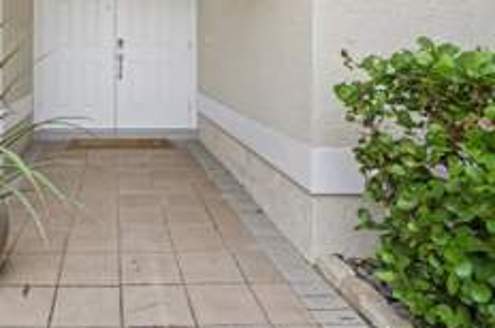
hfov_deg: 60.0
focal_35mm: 29
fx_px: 398
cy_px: 50
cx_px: 119
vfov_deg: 42.1
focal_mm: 14
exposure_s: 1/20
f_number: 9
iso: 250
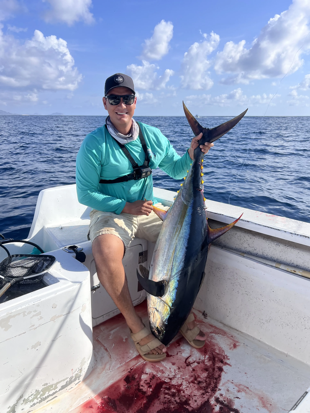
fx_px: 310
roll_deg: -0.7
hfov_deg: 53.1
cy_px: 206
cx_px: 155
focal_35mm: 26
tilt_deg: -16.6
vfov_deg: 67.3
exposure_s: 1/5076
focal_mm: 5.7
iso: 50
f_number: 1.5
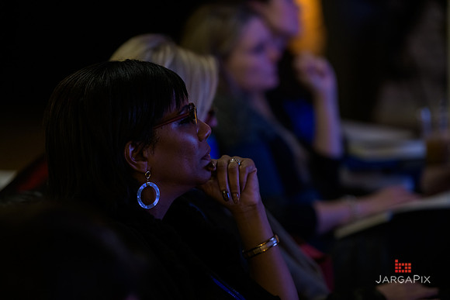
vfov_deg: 8.3
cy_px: 150
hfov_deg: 12.4
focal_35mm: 165
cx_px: 225
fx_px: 2063
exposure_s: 1/50
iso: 1600
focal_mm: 165
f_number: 3.2
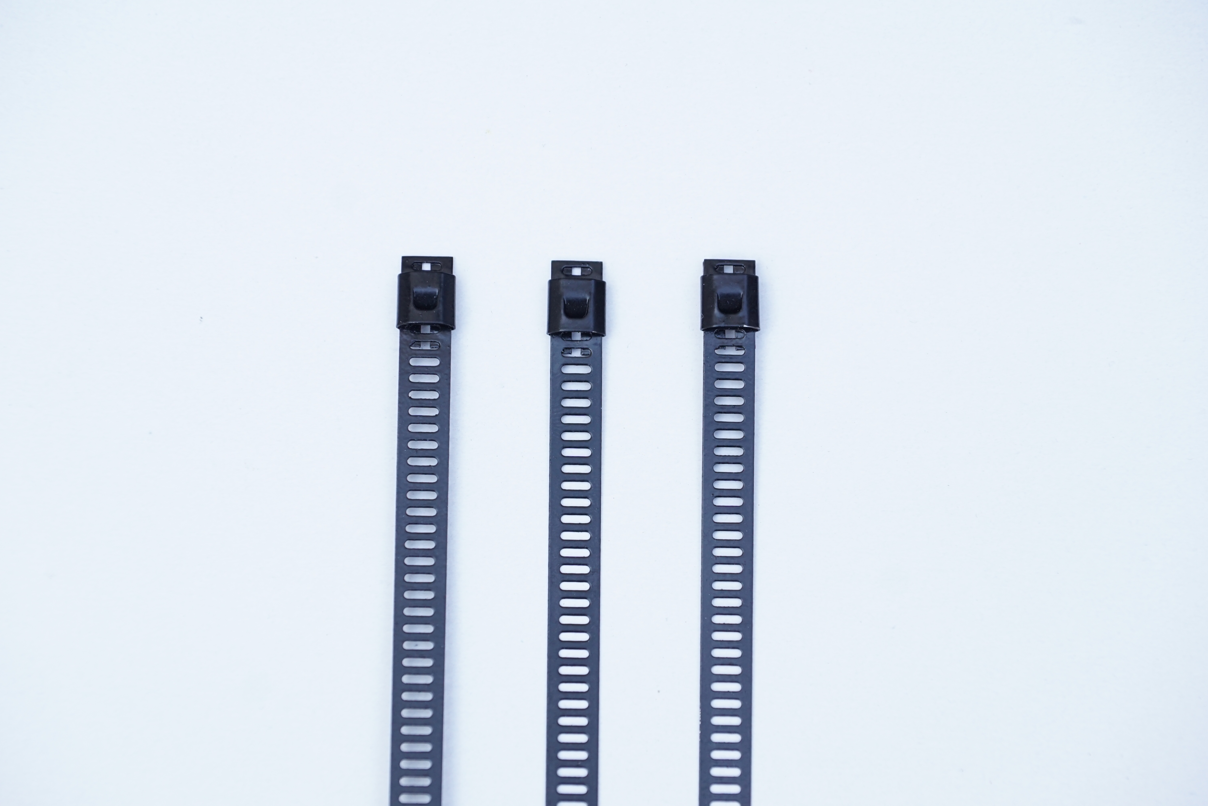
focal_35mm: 202
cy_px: 403
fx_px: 6794
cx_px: 604
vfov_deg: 6.8
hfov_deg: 10.2
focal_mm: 135
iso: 400
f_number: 5.6
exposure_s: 1/125
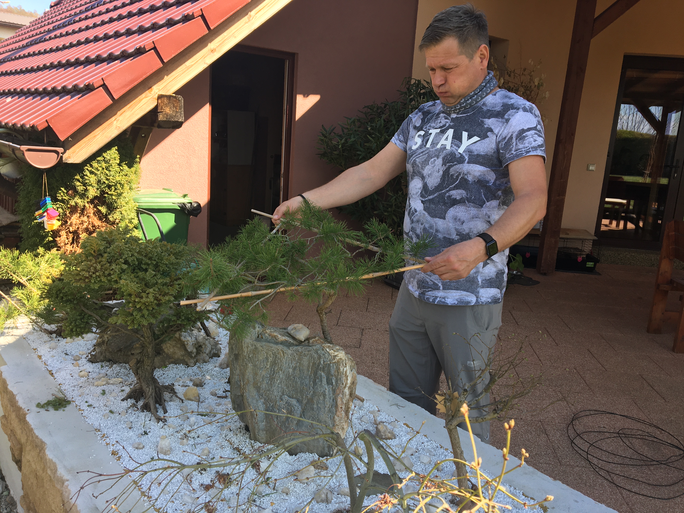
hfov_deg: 61.7
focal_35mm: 29
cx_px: 342
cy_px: 256
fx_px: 573
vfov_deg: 48.2
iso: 25
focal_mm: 4.15
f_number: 2.2
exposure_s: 1/272
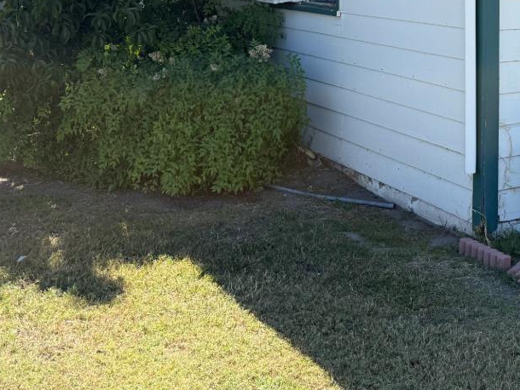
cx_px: 568
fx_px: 887
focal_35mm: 59
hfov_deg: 29.6
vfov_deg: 23.1
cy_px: -60
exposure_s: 1/2525
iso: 100
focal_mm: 6.76
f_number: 1.78
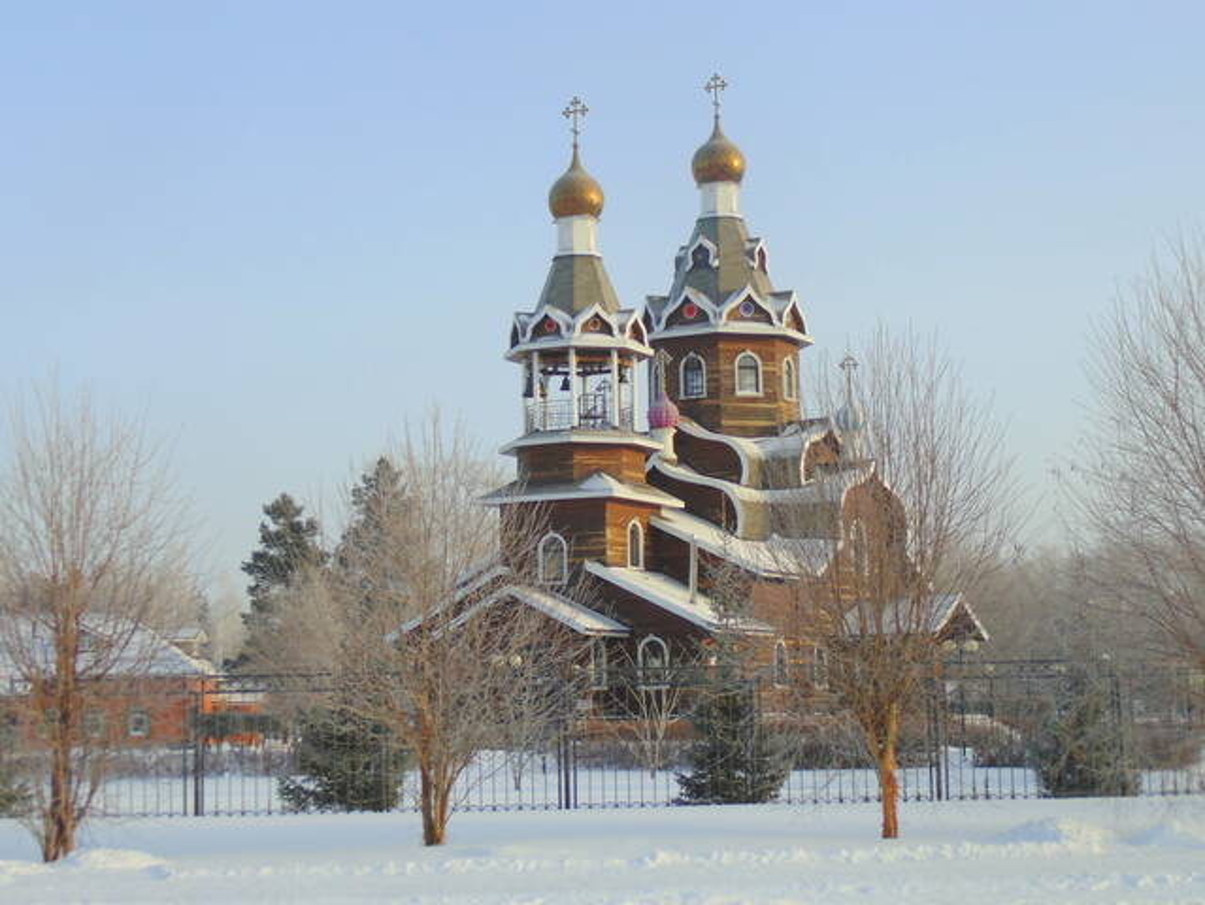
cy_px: 452
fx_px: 2020
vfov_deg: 25.3
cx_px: 602
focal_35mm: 58
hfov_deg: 33.2
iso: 80
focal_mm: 10.4
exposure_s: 1/400
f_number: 3.9
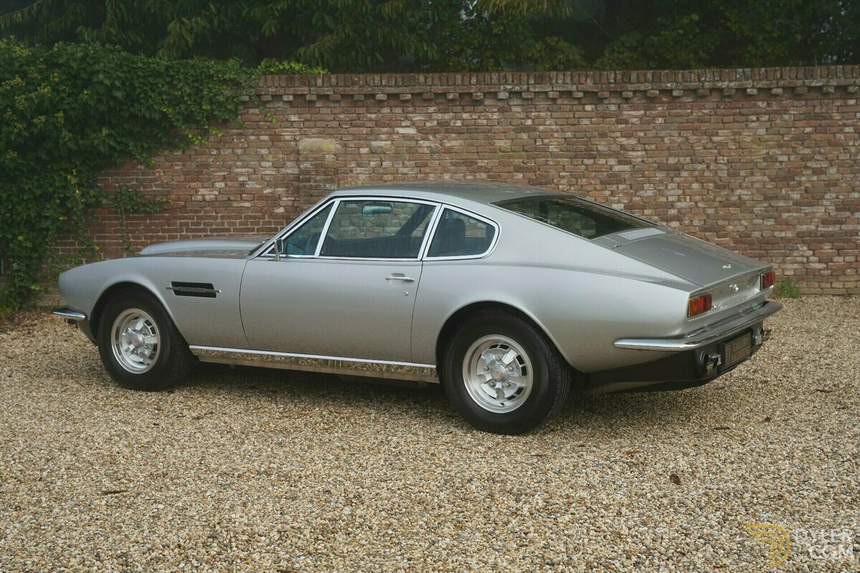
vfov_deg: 27.5
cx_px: 430
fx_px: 1173
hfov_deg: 40.3
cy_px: 286
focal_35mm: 49
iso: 160
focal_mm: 49.1
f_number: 5.6
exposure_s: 1/50
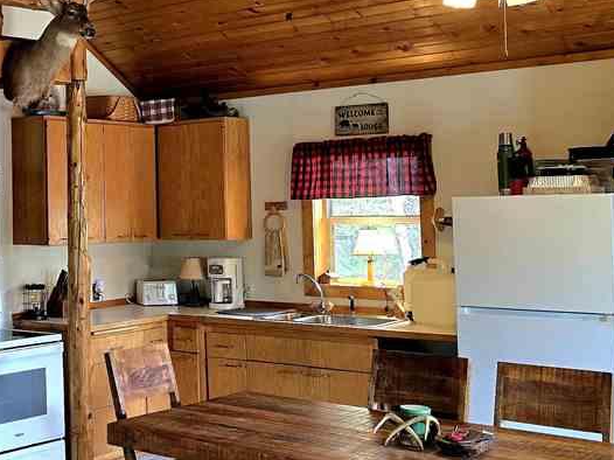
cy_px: 162
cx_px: 50
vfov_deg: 26.0
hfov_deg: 32.5
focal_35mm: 56
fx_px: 993
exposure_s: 1/120
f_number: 1.7
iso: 1000
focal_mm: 6.3
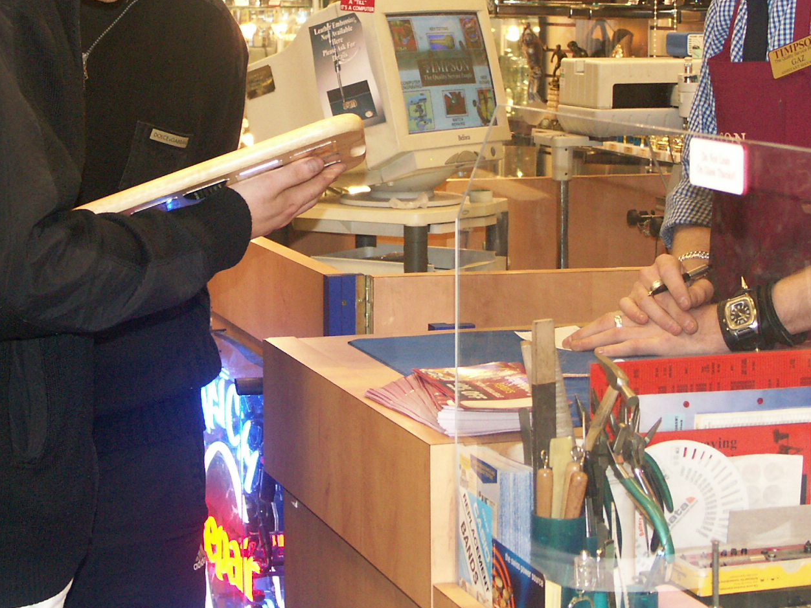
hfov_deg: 21.1
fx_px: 2179
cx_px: 331
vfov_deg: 15.8
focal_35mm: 93
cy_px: 106
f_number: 3.2
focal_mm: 14.38
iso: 200
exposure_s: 1/60
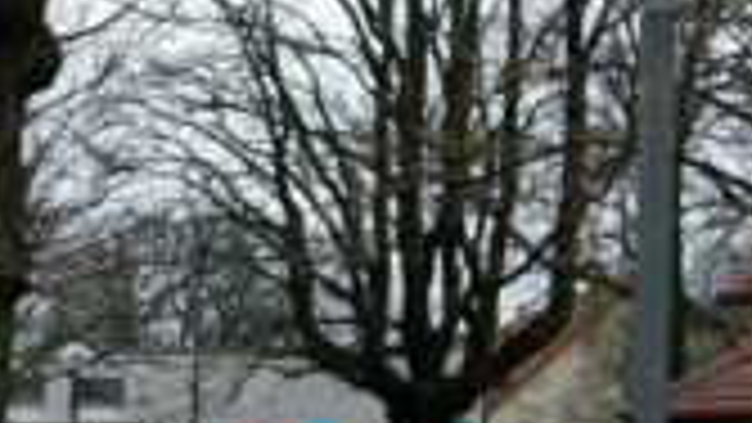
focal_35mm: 125
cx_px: -725
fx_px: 2493
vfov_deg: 9.3
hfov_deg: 14.4
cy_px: 706
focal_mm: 4.28
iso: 100
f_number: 1.75
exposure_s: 1/177
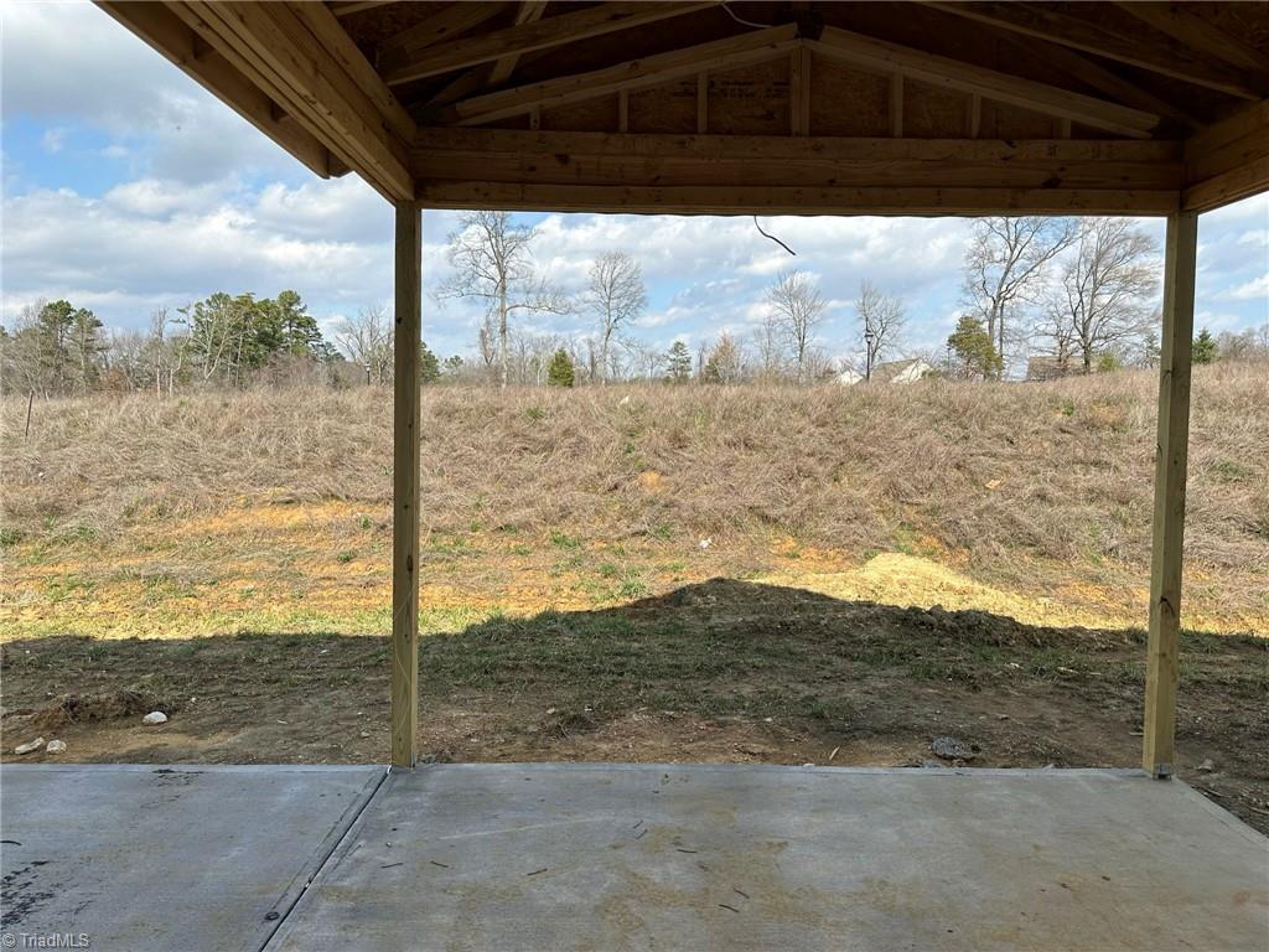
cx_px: 634
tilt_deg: -3.1
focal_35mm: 24
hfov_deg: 71.6
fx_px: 880
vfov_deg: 56.8
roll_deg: -1.2
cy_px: 476
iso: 80
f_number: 1.78
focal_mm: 6.86
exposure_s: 1/4016
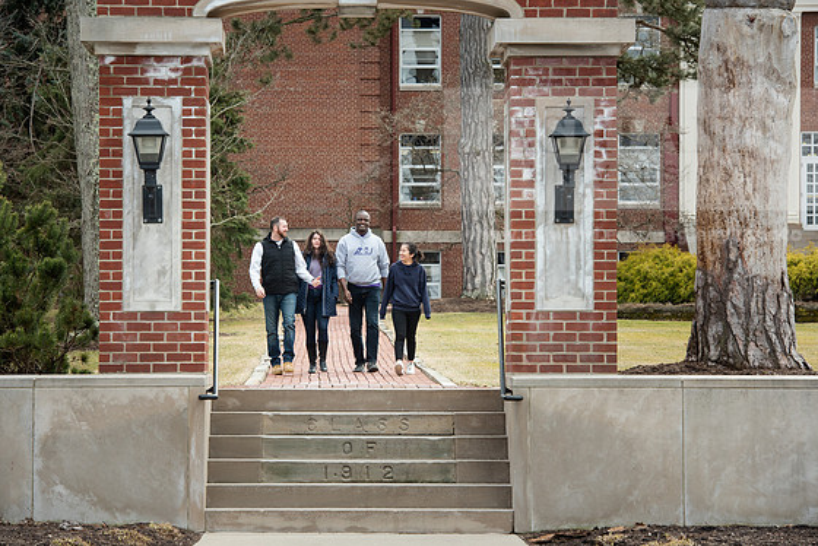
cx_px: 400
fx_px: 3296
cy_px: 265
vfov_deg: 9.5
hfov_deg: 14.1
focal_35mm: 145
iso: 400
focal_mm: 140
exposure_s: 1/320
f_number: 8
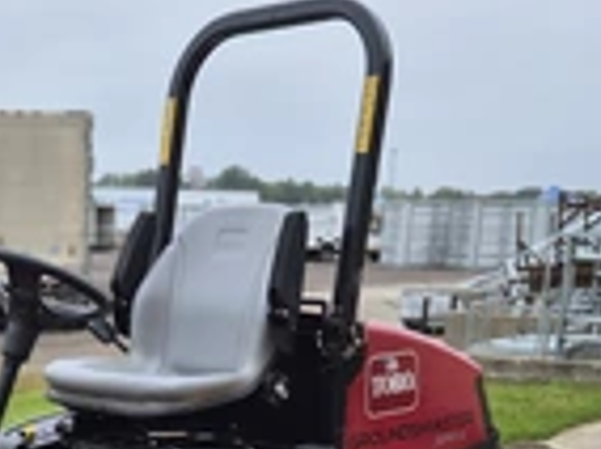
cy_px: 551
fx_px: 1127
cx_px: 93
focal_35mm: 65
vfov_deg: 20.9
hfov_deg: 29.0
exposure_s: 1/936
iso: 80
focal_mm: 5.4
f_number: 1.8
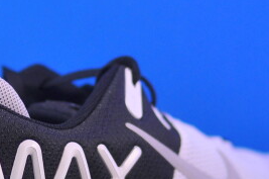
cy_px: 96
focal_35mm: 225
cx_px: -4
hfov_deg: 9.1
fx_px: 1678
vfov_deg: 6.1
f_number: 2.2
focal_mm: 50
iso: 250
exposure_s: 1/320
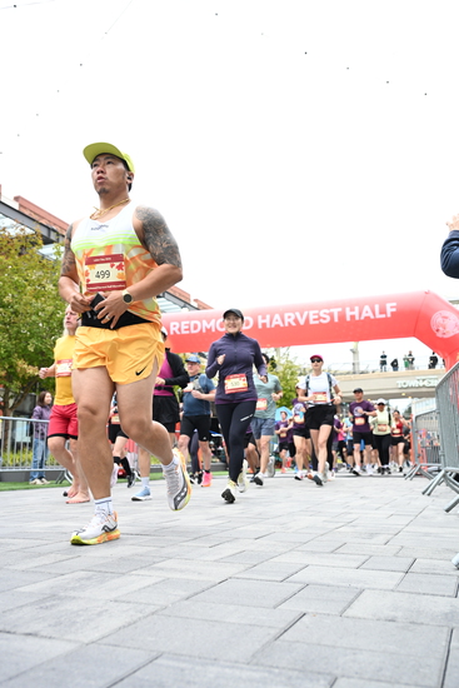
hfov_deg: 42.3
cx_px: 230
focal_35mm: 31
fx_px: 592
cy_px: 344
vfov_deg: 60.3
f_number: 4
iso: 2000
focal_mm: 31
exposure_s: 1/640
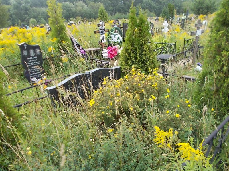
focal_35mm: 26
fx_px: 172
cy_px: 86
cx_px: 114
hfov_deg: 67.3
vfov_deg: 53.1
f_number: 3.2
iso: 80
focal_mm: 4.6
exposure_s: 1/100
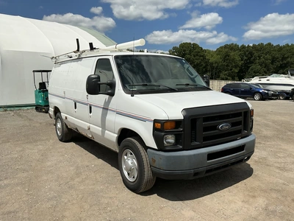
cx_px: 147
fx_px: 238
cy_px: 110
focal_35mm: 28
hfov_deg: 63.4
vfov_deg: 49.7
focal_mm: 3
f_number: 1.8
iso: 25
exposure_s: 1/4405
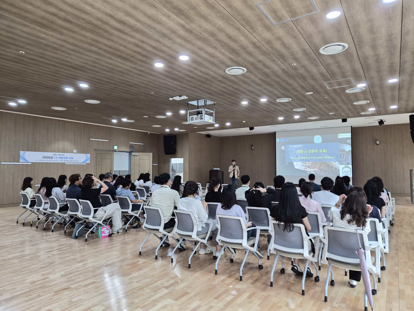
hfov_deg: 73.9
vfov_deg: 58.9
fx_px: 275
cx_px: 207
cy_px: 156
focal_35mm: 23
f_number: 1.8
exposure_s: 1/120
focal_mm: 5.4
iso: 320
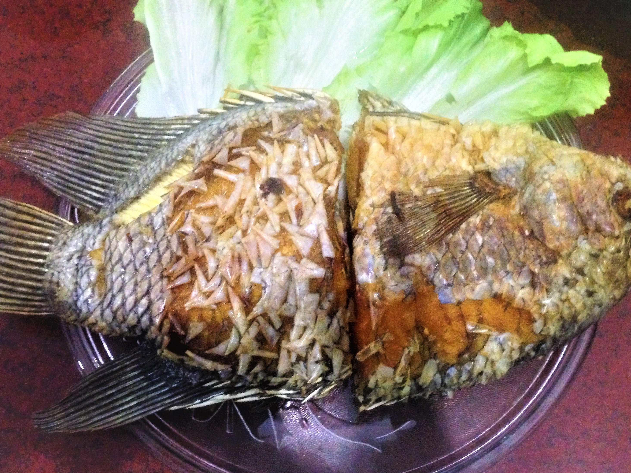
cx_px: 328
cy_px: 231
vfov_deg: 38.7
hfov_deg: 50.1
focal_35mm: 37
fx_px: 674
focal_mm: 4.12
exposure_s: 1/15
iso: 500
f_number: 2.4
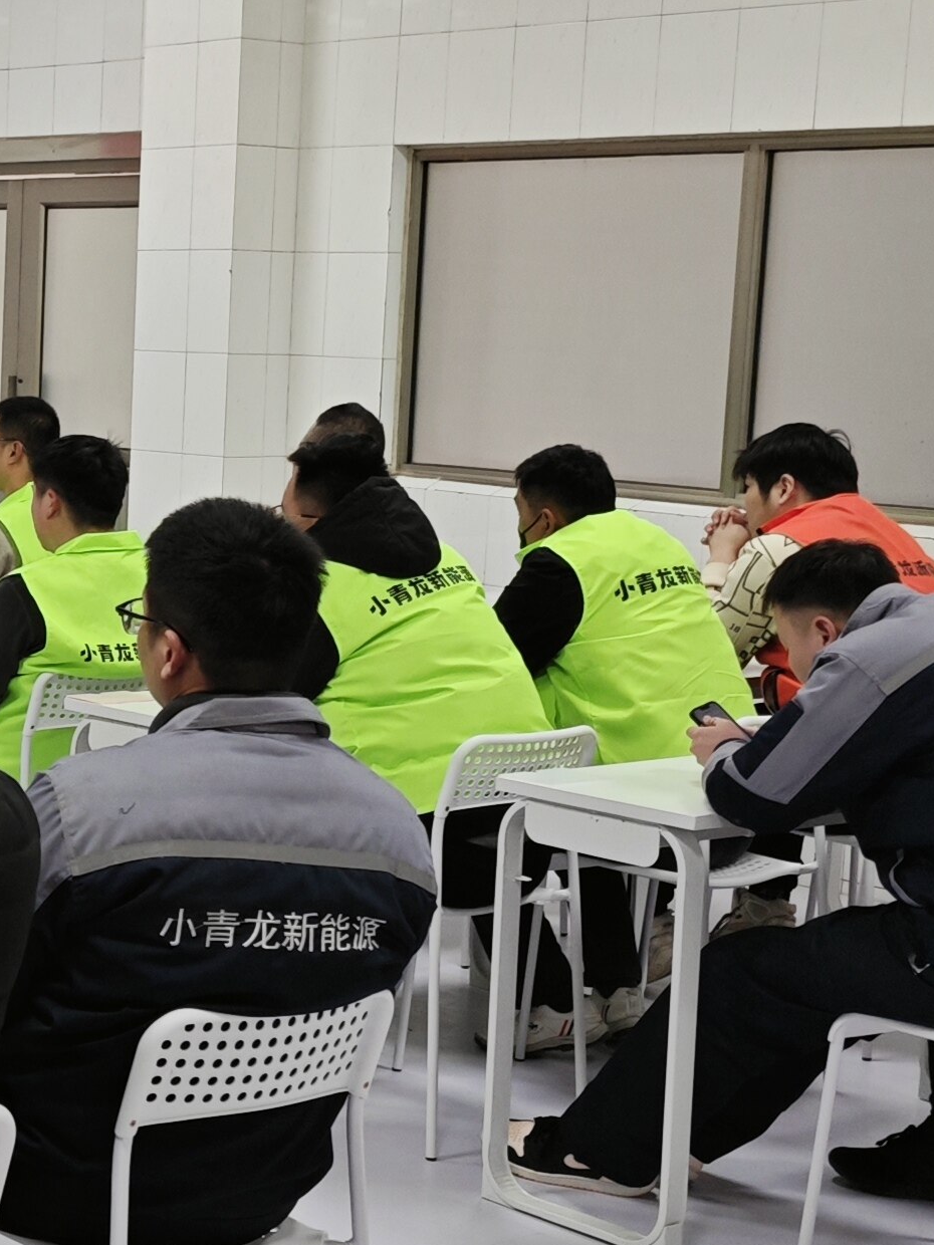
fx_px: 2734
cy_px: 658
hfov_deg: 18.0
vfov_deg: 25.7
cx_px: -309
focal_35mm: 76
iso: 200
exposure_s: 1/120
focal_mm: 5.43
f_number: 1.8
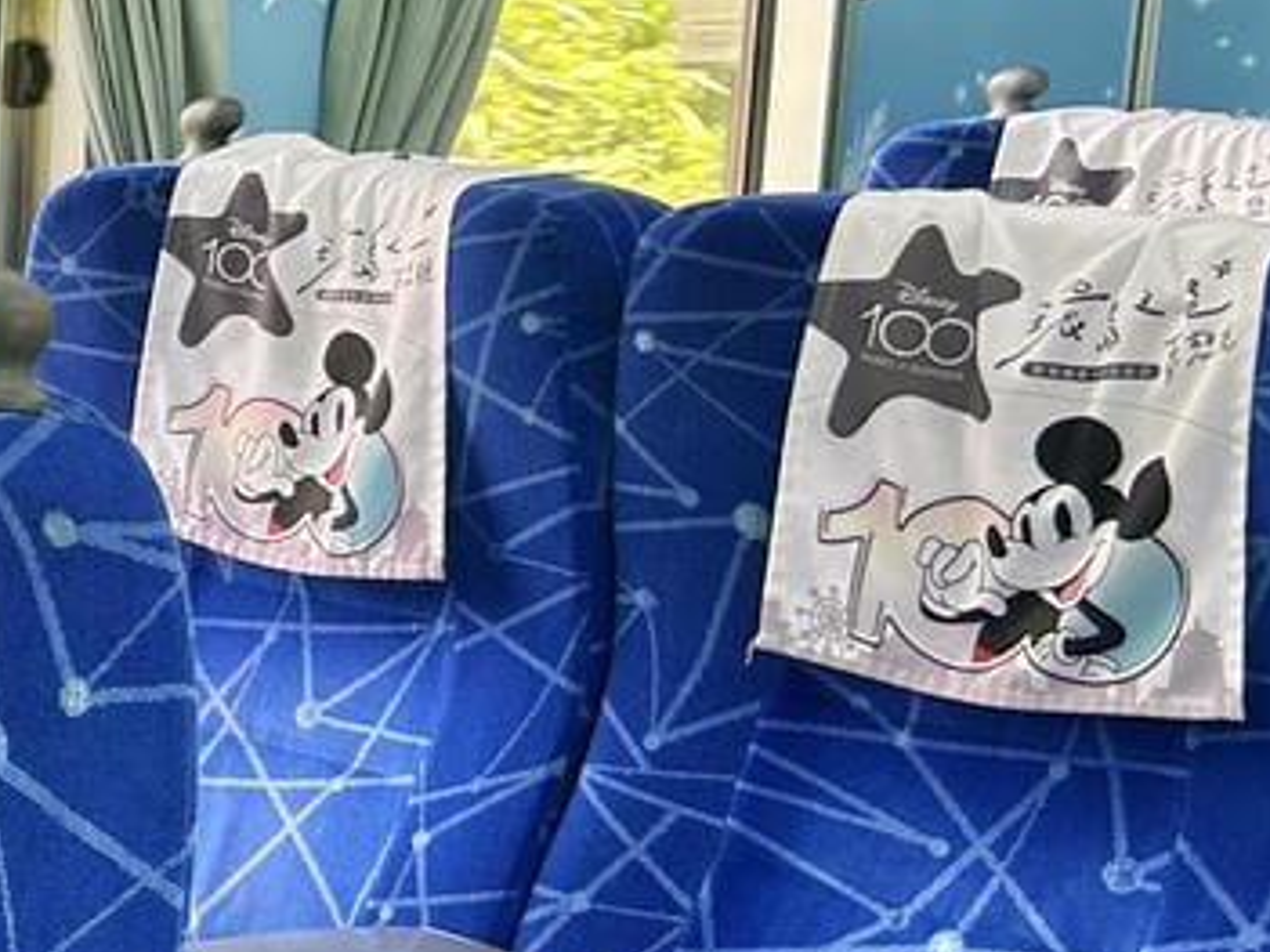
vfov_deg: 16.6
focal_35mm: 89
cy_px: 492
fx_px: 3264
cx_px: -659
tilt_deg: -8.7
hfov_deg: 19.2
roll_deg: +1.1
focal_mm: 5.7
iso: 80
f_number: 1.5
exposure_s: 1/121
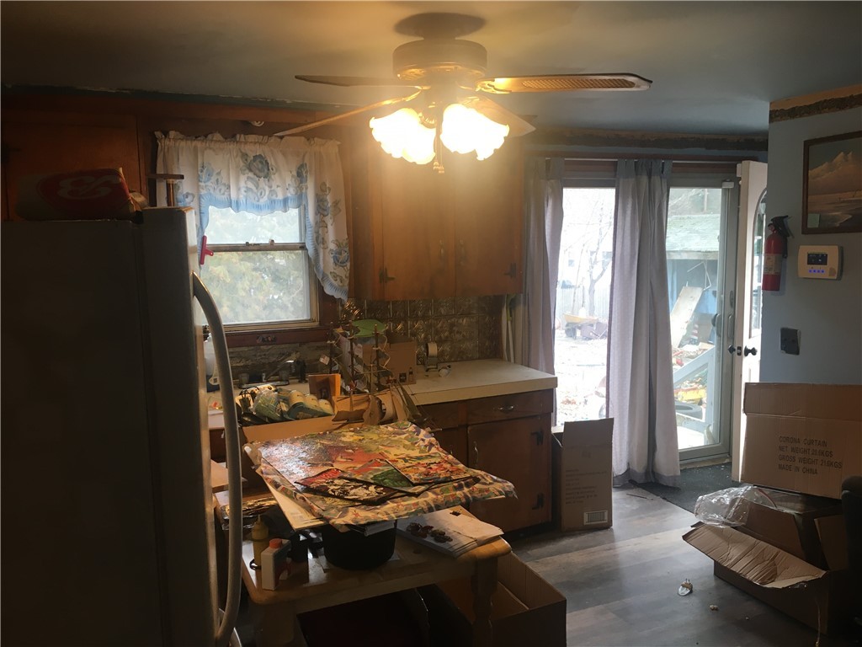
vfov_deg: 48.2
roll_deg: +0.3
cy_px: 324
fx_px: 722
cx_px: 431
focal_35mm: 29
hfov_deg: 61.7
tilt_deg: -5.6
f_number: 2.2
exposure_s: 1/30
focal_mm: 4.15
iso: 50
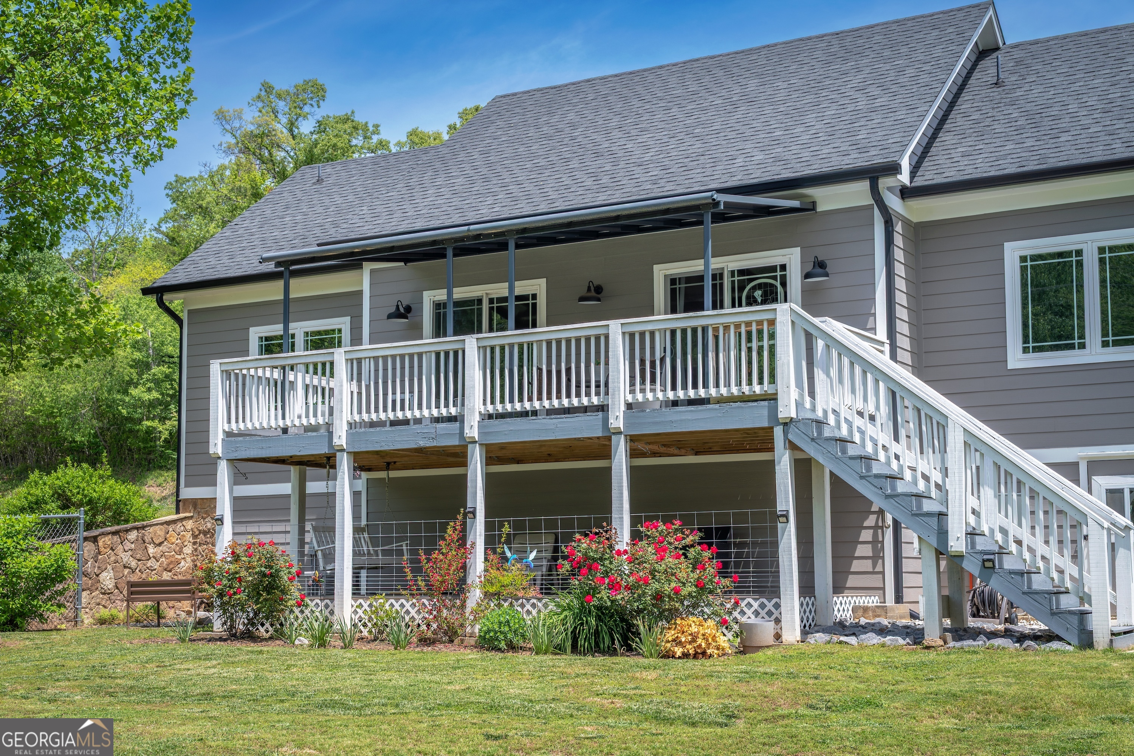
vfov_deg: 27.0
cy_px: 378
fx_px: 1575
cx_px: 567
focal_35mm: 50
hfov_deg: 39.6
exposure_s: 1/500
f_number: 7.1
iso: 250
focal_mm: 50
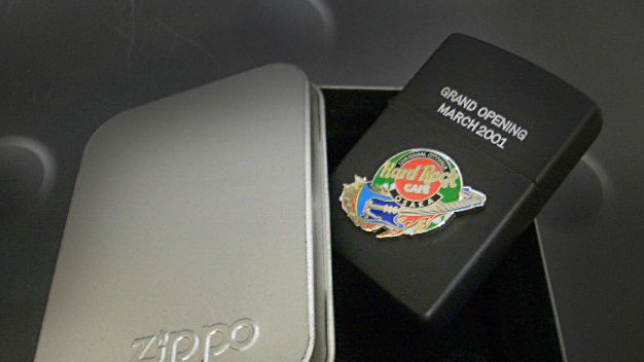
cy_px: 241
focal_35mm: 39
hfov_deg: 51.6
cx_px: 320
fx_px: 666
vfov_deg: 30.2
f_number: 2.6
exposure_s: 1/8
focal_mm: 5.8
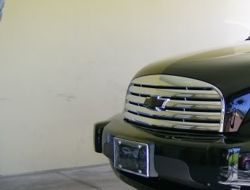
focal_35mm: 69
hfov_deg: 27.4
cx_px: 204
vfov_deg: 21.5
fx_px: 501
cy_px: 121
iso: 100
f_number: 2.8
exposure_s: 1/127
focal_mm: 6
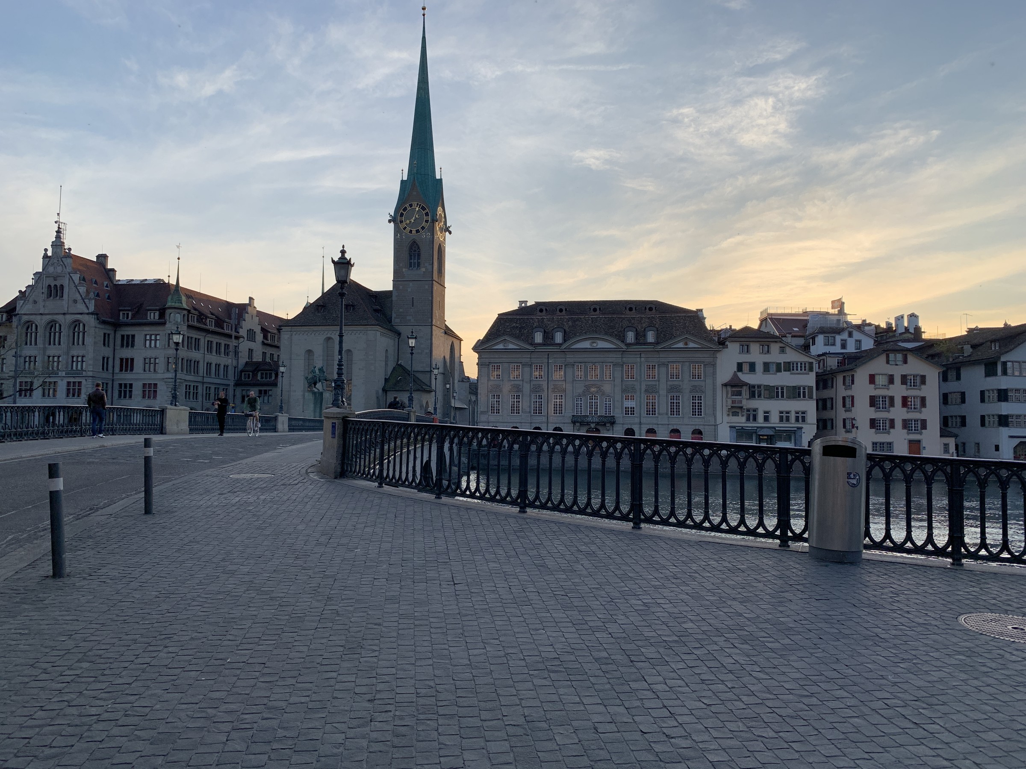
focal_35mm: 26
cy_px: 384
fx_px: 771
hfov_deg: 67.3
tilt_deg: +3.3
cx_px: 513
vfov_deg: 53.1
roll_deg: -0.2
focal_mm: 4.25
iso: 25
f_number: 1.8
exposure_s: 1/789
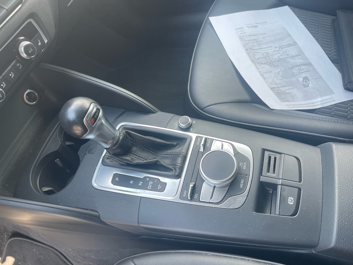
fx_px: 265
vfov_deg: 53.1
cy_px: 132
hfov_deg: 67.3
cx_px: 176
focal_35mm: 26
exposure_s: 1/121
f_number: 1.6
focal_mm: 4.2
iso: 64
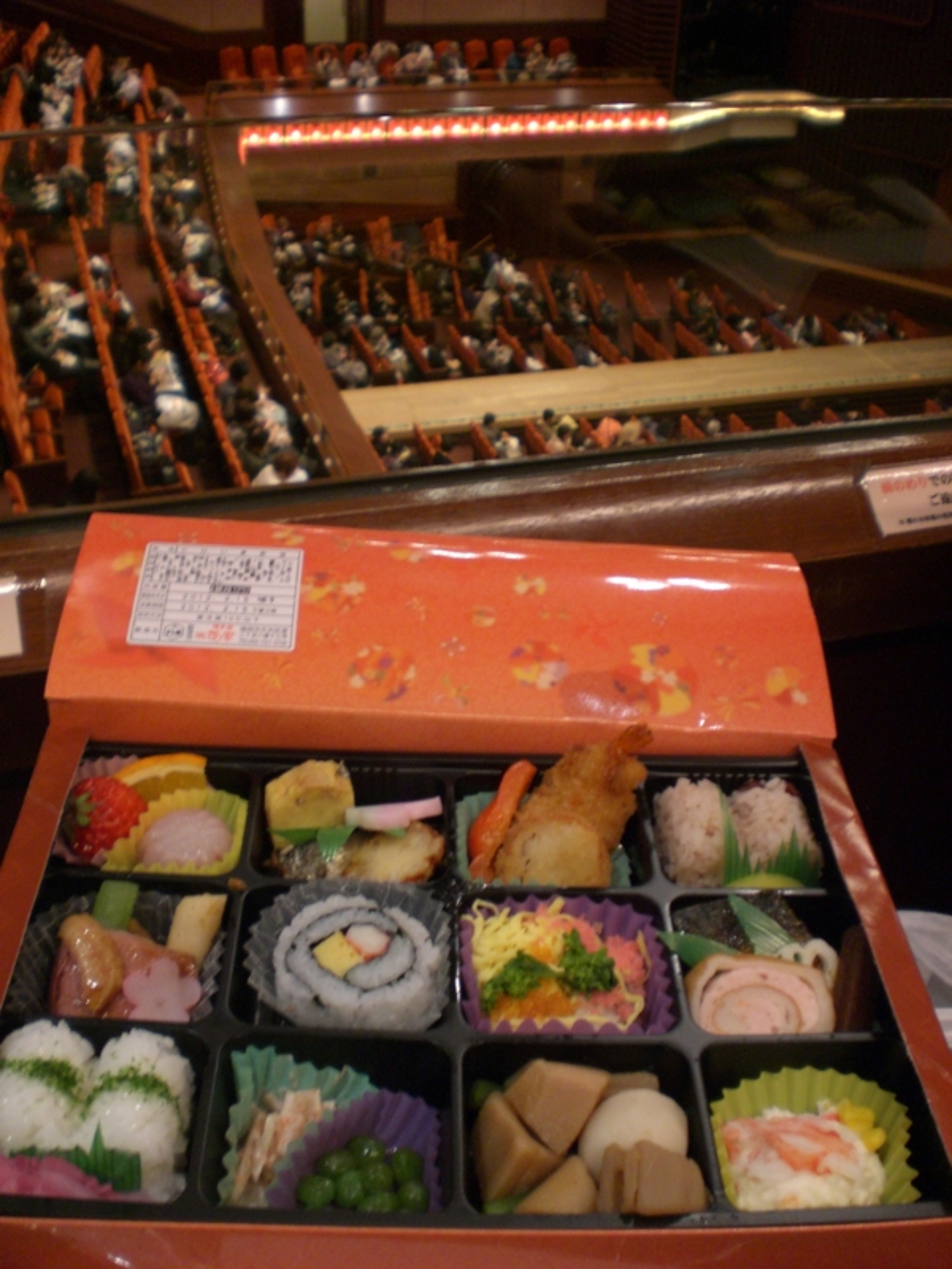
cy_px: 634
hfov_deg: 37.7
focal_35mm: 38
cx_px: 476
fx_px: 1393
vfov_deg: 49.0
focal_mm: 6.3
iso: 200
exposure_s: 1/13
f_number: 3.1
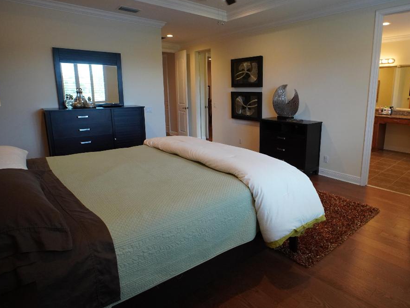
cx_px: 252
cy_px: 145
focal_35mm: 21
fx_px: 244
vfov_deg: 64.3
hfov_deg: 78.8
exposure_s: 1/160
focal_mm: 11
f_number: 4.5
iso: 2000
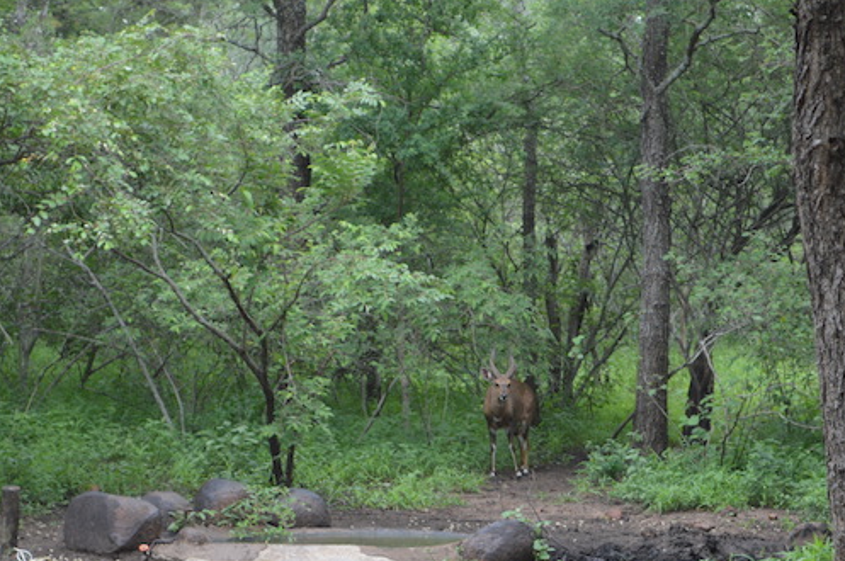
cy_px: 440
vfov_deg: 10.3
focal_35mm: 133
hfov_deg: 15.5
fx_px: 3113
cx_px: 486
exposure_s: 1/50
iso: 400
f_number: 5.6
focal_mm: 55
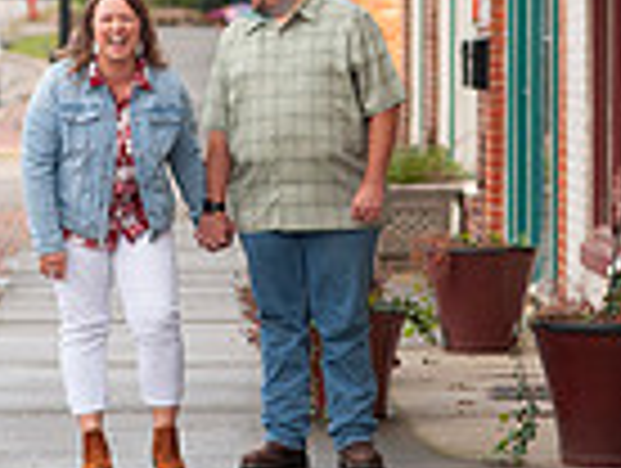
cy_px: -333
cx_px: 106
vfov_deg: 5.5
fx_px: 4780
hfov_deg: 7.4
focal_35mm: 266
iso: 200
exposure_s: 1/800
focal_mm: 85
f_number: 2.8
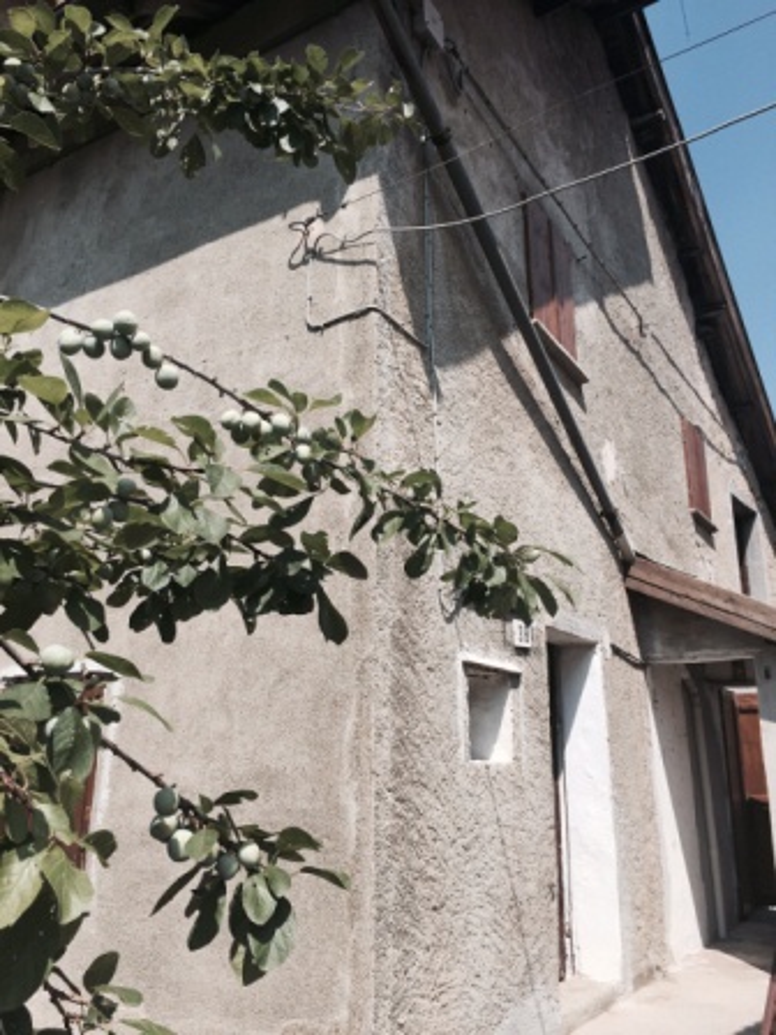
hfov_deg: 48.2
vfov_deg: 61.7
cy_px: 518
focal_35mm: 29
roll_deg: -0.7
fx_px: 867
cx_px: 388
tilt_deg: +15.4
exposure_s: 1/1647
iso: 32
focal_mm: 4.15
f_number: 2.2
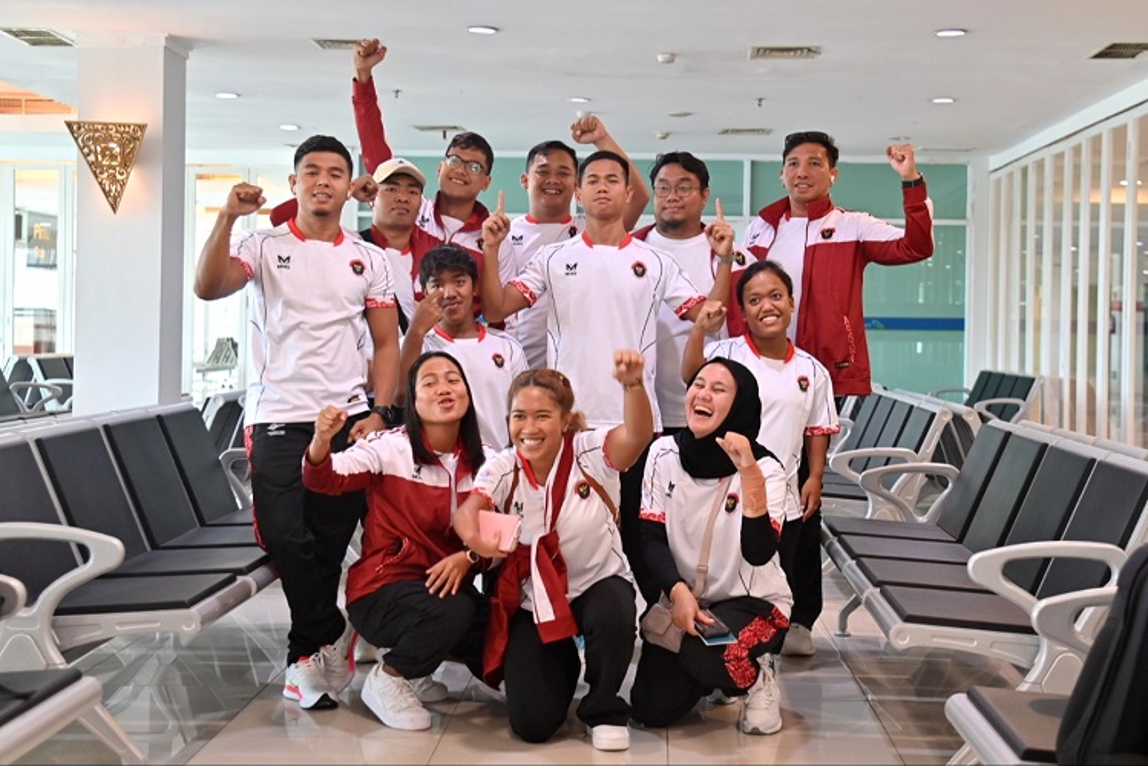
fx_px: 1467
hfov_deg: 42.7
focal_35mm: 46
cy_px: 383
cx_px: 574
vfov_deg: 29.3
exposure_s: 1/200
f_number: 4
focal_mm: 46
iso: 1600
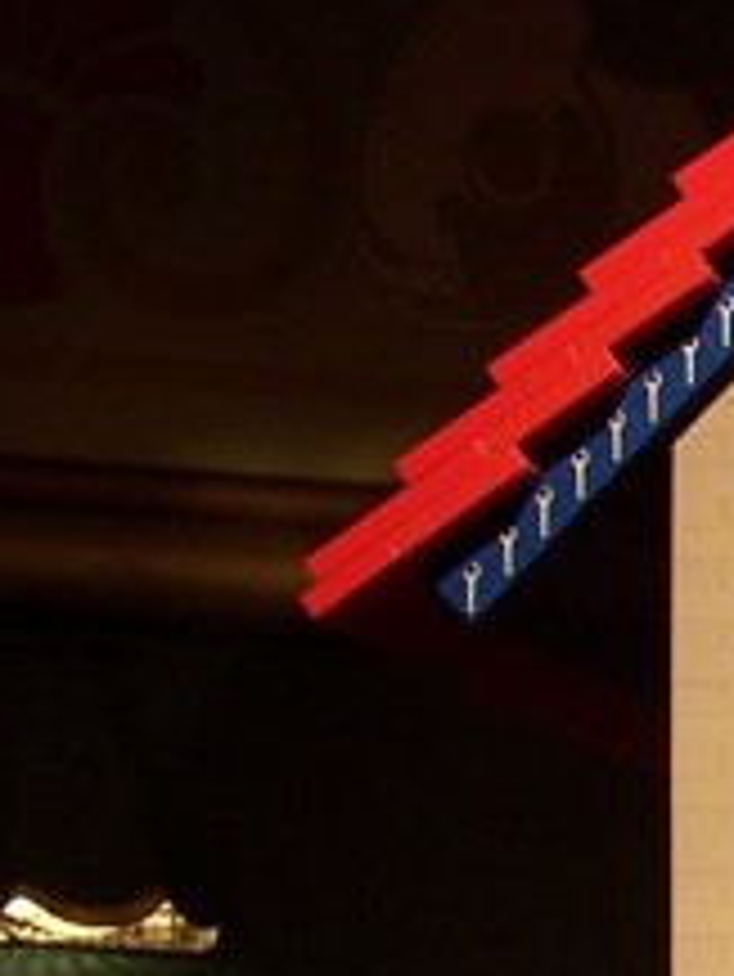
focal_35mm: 203
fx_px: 5734
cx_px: 1612
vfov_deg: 9.7
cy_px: 922
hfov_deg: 7.0
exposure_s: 1/10
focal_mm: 7.1
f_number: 2.9
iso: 80
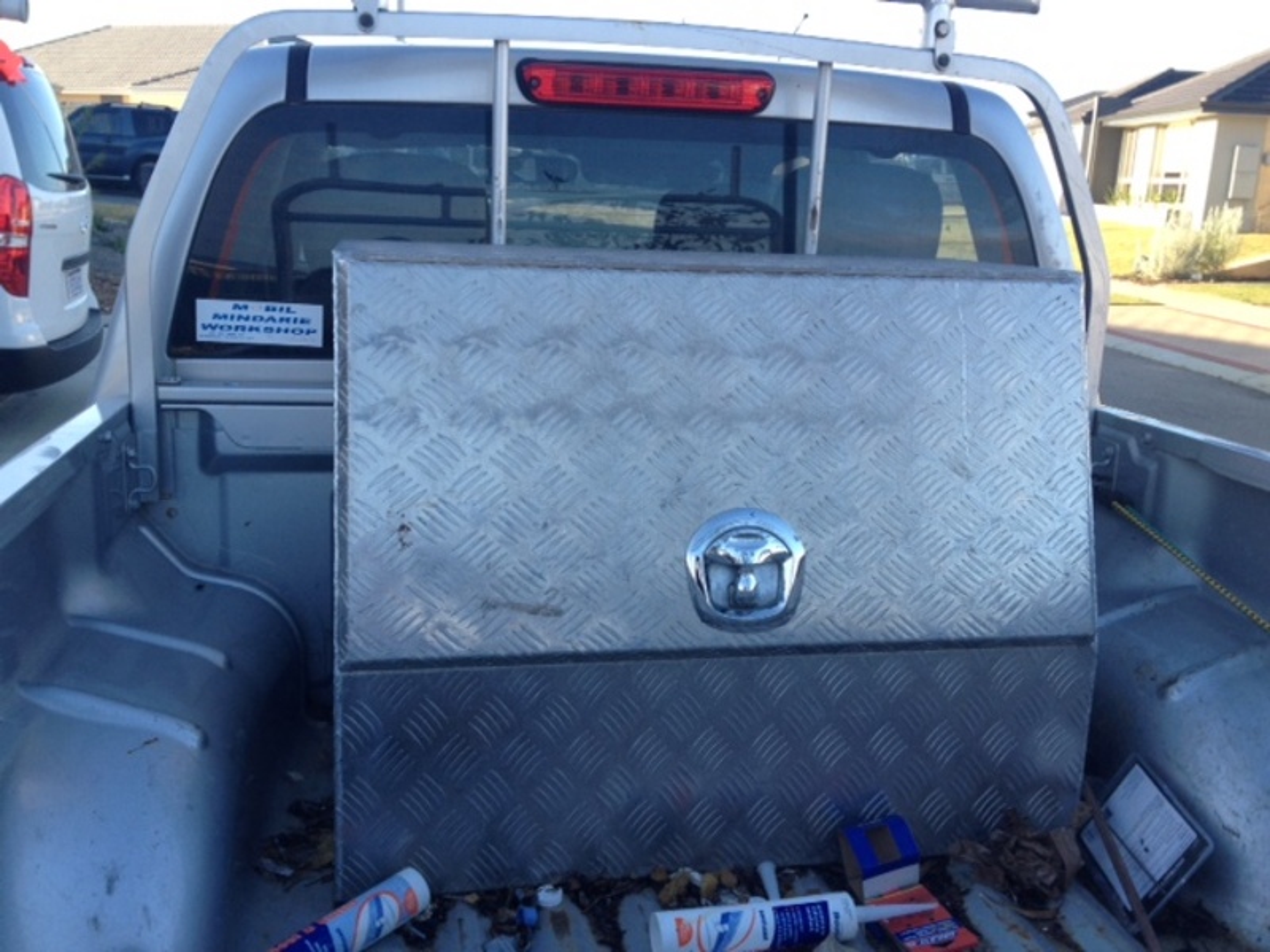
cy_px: 476
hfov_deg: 52.6
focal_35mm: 35
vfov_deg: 40.7
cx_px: 635
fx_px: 1284
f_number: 2.4
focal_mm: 4.28
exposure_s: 1/242
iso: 64
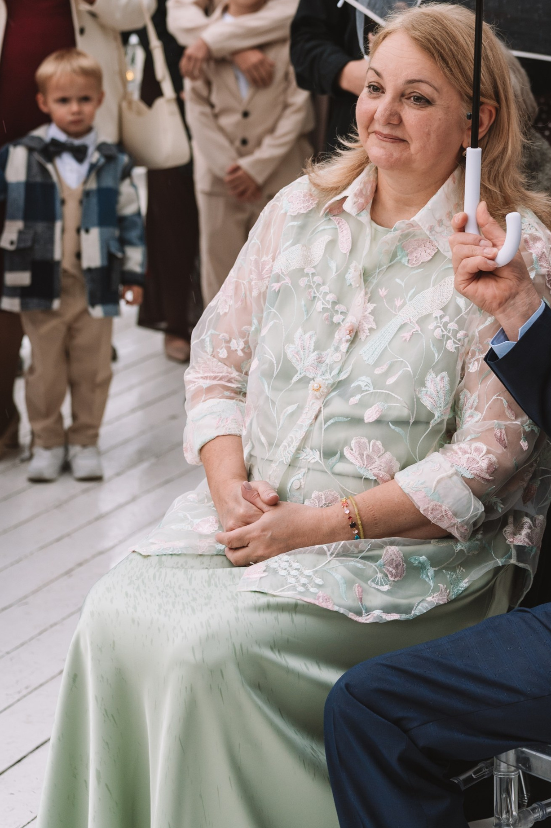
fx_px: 2207
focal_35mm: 96
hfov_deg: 14.1
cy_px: 155
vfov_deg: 21.0
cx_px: 480
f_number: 2.8
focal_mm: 46
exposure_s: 1/250
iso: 320
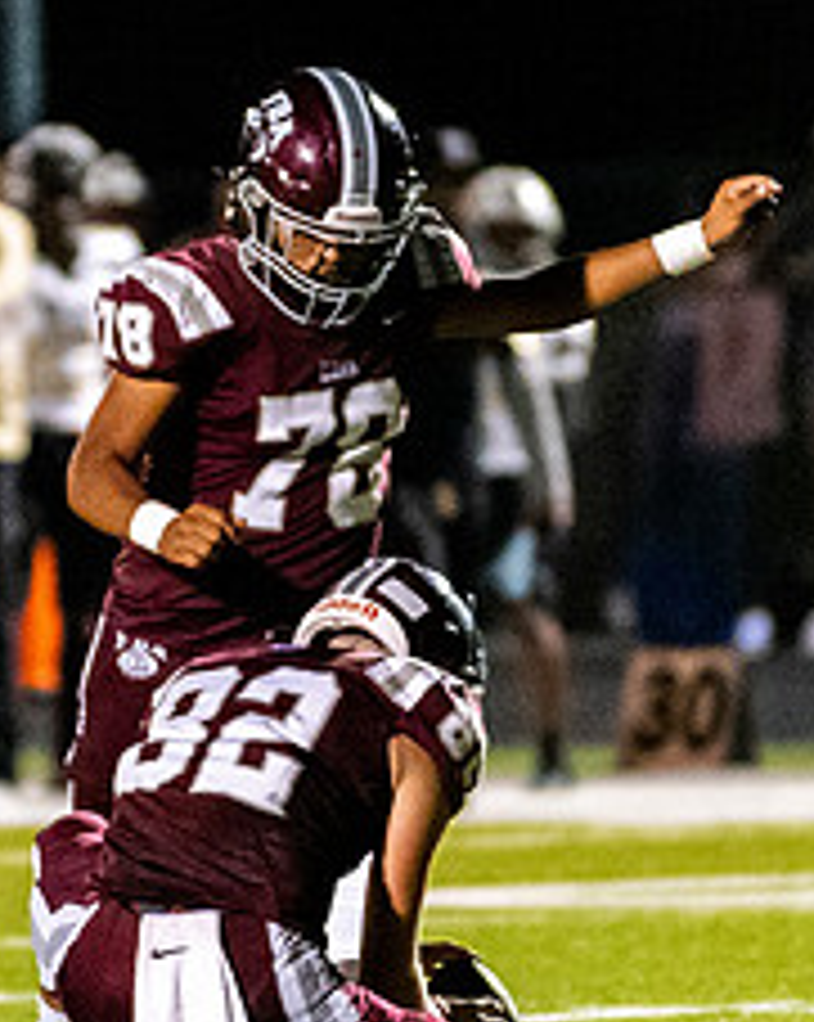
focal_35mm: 796
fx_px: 24019
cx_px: 334
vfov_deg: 2.4
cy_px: 598
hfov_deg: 1.9
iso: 5000
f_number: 2.8
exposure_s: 1/800
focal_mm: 200
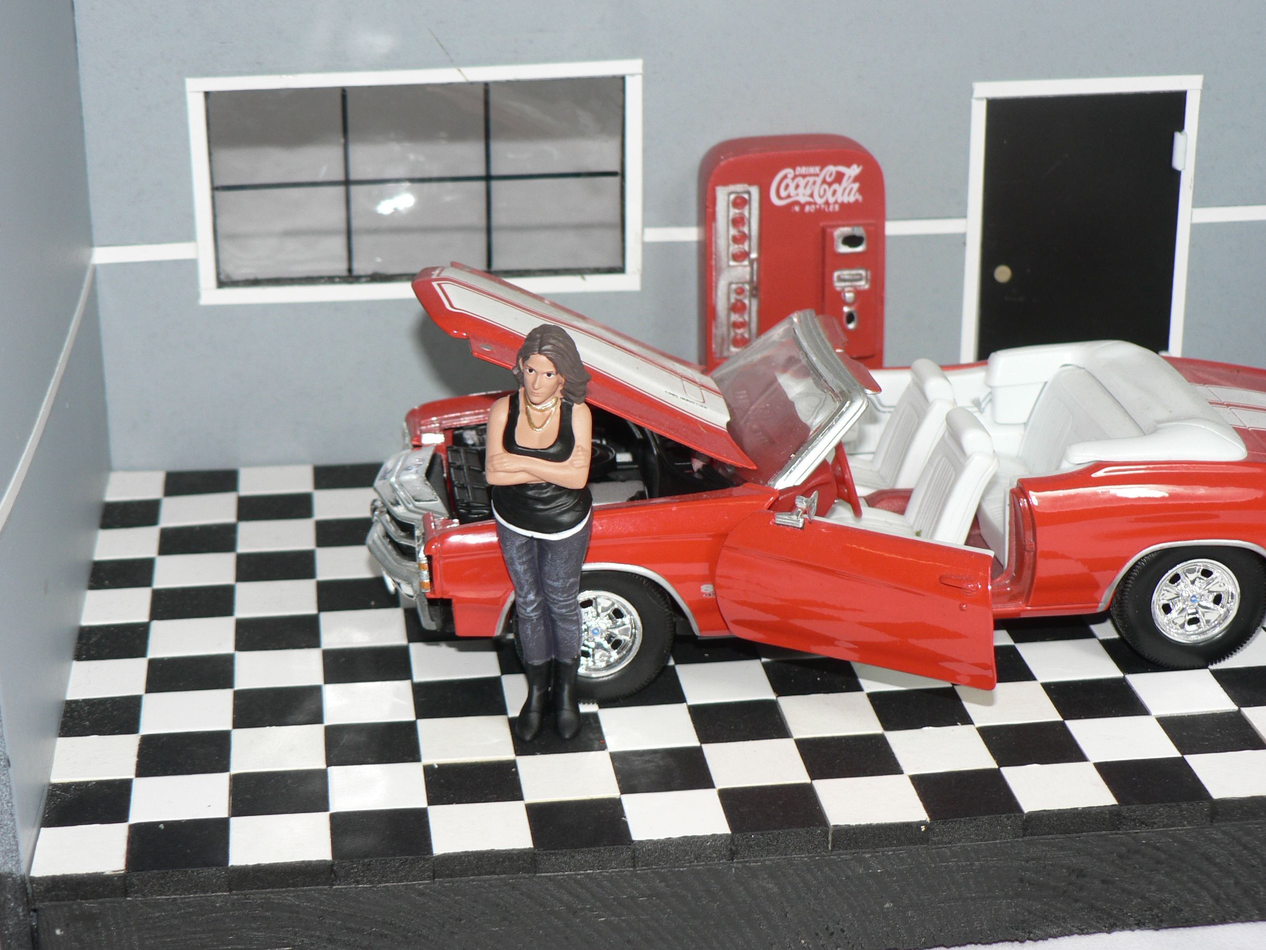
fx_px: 2523
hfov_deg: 28.2
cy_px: 472
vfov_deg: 21.3
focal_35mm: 69
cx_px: 631
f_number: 3.2
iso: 80
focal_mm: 11.4
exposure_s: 1/60
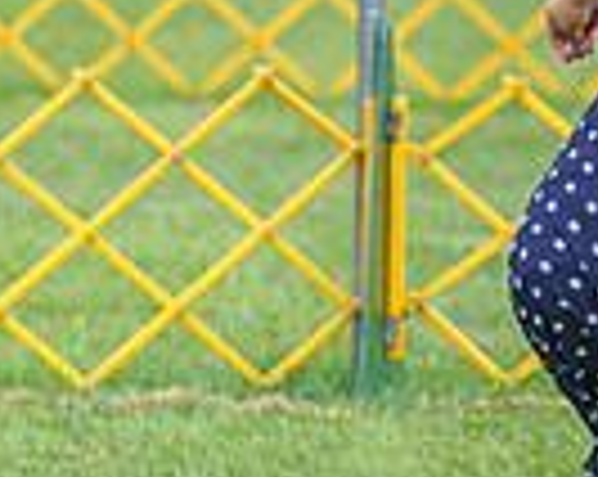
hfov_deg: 2.9
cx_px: 971
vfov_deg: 2.3
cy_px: 16
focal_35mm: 676
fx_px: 11947
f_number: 2.8
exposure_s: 1/640
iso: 640
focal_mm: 165
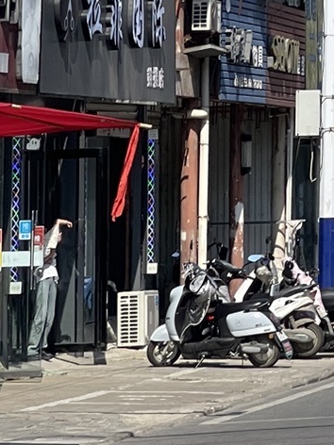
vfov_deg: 7.1
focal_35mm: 271
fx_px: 3486
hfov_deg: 5.4
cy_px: -411
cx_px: 674
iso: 20
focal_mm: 7.5
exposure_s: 1/1292
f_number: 2.2
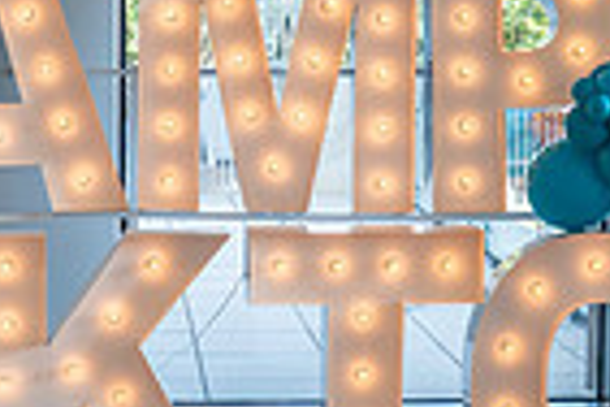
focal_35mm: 99
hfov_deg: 20.6
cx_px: 216
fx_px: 1677
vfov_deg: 13.8
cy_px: 184
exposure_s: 1/200
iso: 640
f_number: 4.5
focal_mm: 24
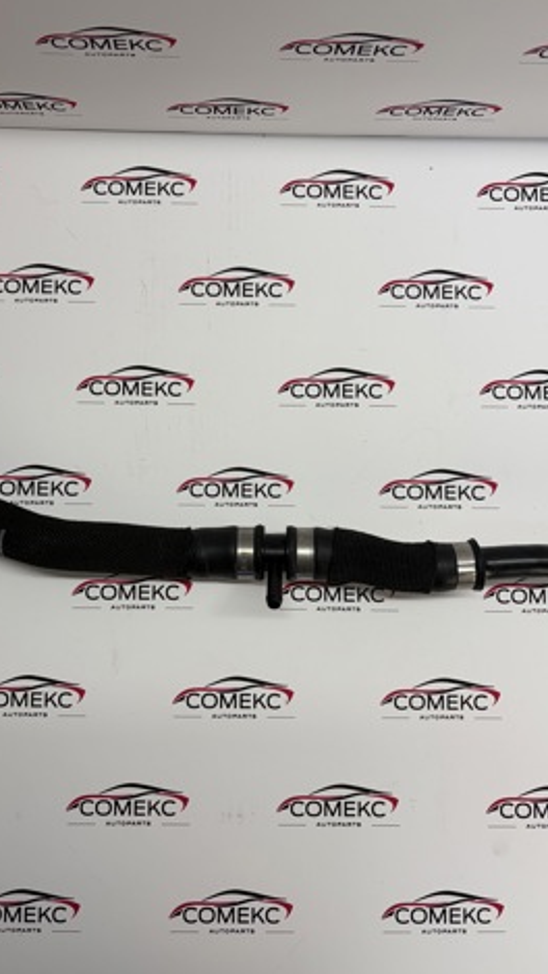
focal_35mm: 29
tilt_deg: -85.7
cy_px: 480
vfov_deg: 66.1
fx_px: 749
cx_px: 226
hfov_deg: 40.1
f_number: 1.6
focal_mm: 5.96
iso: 40
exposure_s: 1/190
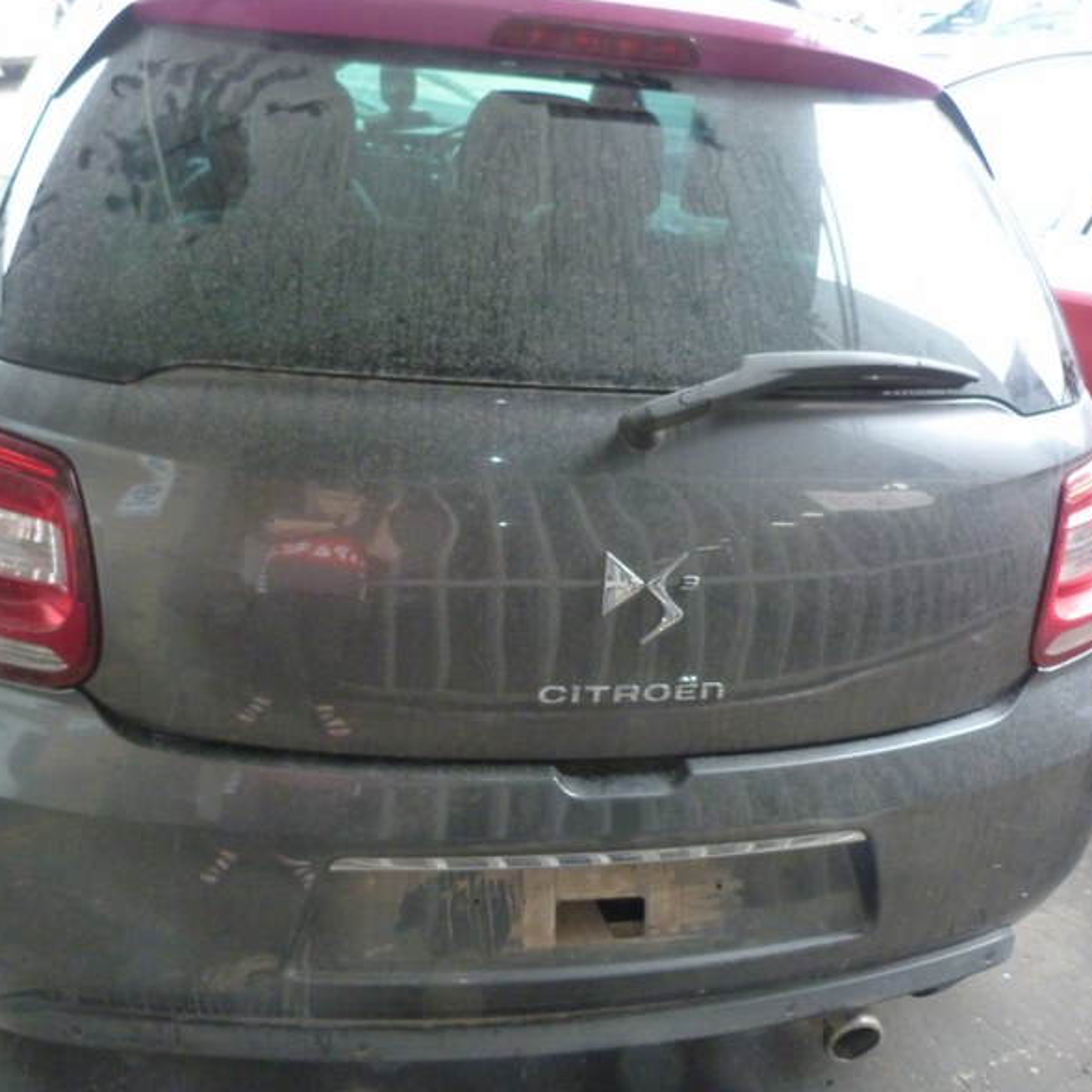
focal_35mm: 30
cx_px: 497
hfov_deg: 54.0
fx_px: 1071
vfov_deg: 54.0
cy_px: 551
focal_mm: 4.5
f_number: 2.8
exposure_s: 1/30
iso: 400
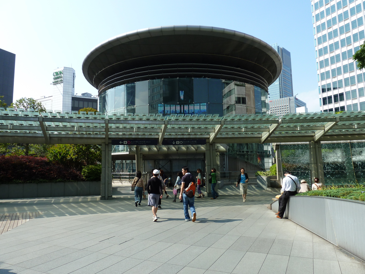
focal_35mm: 25
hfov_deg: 69.4
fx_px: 264
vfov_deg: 54.9
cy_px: 137
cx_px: 182
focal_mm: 4.1
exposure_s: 1/320
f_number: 4
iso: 80
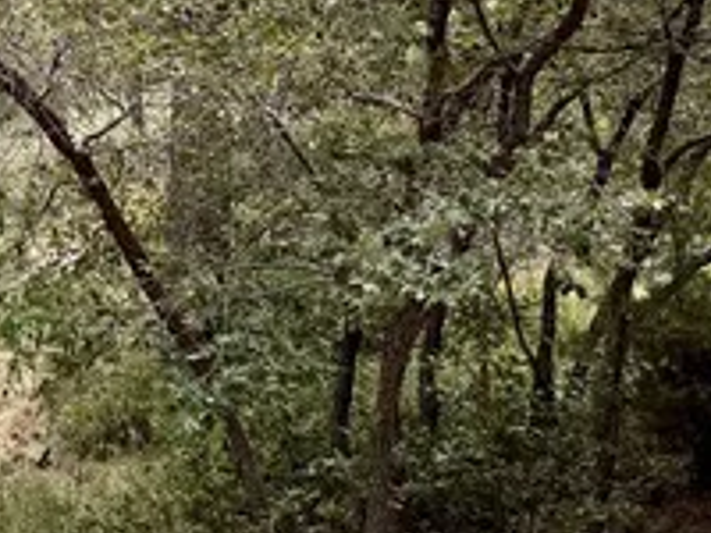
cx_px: -604
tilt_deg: +15.2
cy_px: -277
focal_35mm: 123
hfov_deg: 14.1
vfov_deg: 11.5
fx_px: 2526
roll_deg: +0.8
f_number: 1.78
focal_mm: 6.76
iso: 80
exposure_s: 1/1869
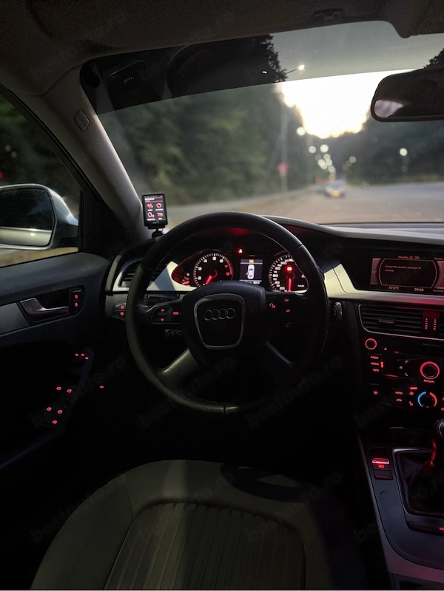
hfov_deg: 56.8
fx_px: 410
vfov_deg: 71.6
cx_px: 222
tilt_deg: -16.1
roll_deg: +3.1
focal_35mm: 24
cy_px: 296
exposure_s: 1/25
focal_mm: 6.76
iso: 1250
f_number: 1.78
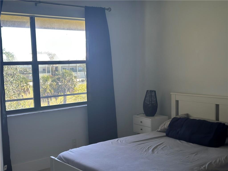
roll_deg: +1.5
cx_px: 114
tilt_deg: -5.4
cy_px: 86
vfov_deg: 30.3
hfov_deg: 39.7
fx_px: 316
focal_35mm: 48
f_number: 1.78
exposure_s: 1/153
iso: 64
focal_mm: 6.86
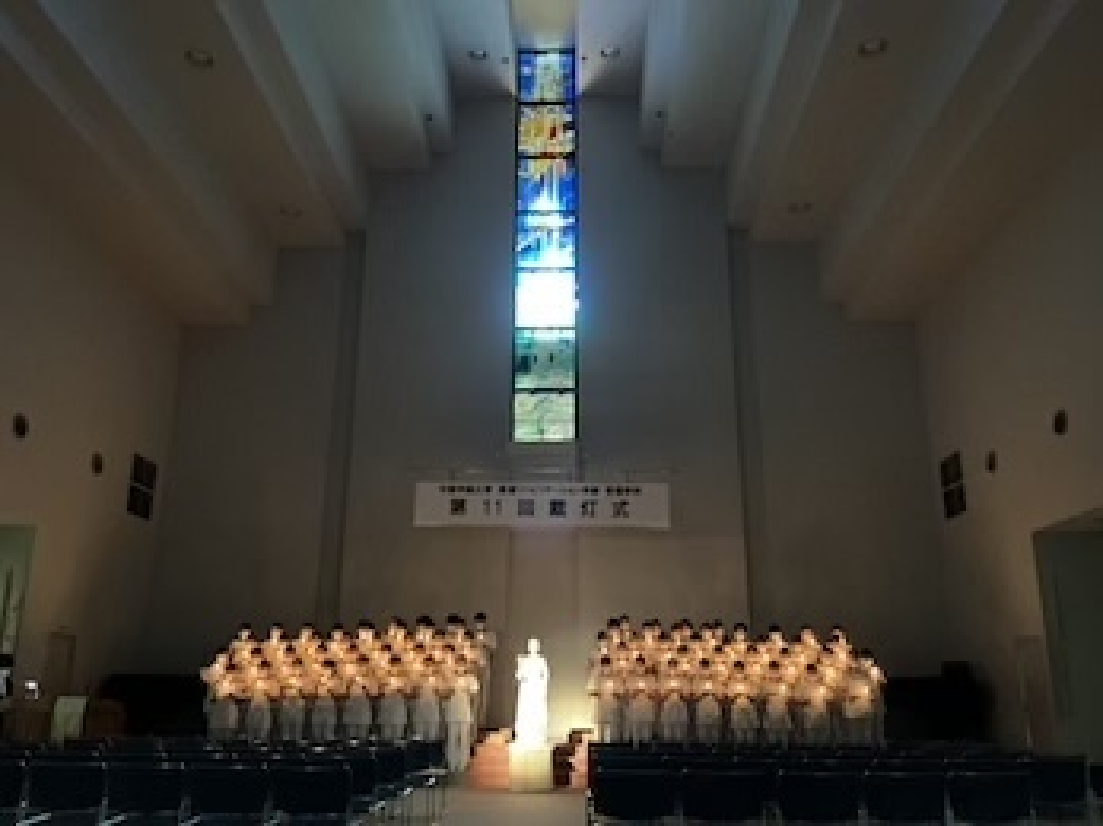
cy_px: 413
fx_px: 924
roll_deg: +0.0
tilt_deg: +17.2
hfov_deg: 61.7
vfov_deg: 48.2
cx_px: 552
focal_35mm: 29
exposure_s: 1/24
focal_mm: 3
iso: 500
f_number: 1.8
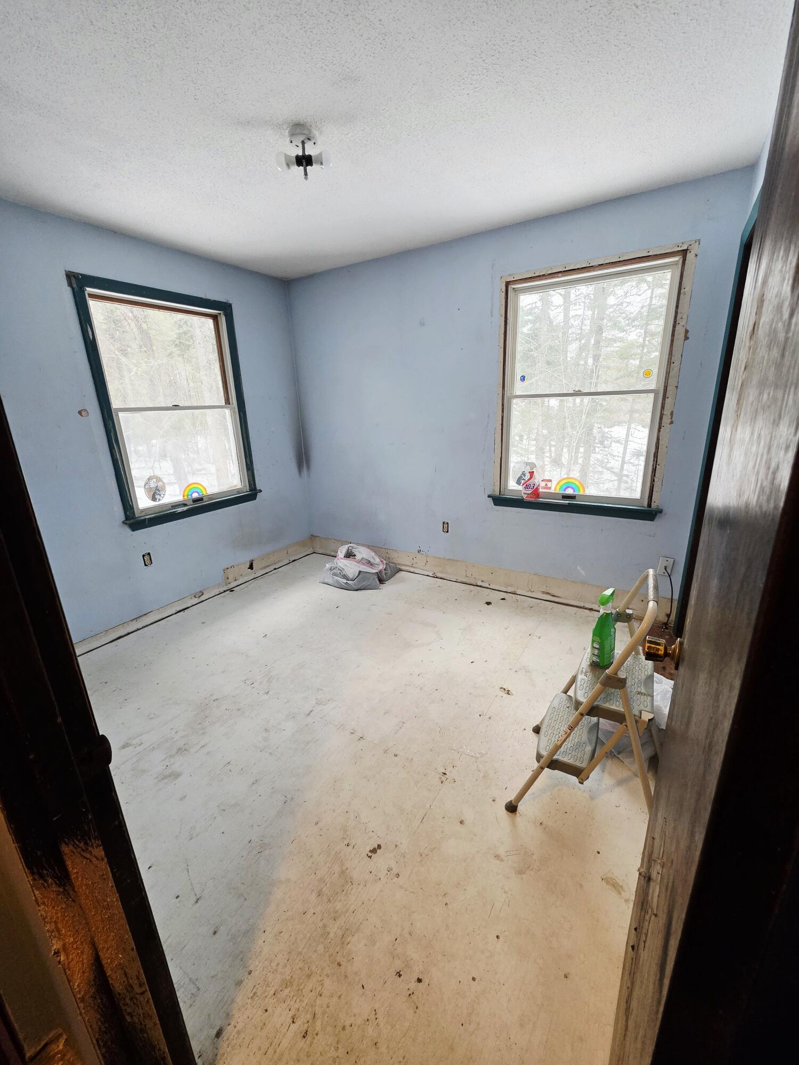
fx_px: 400
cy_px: 532
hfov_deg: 89.9
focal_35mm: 13
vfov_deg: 106.2
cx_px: 400
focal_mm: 2.2
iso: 320
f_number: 1.9
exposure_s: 1/120
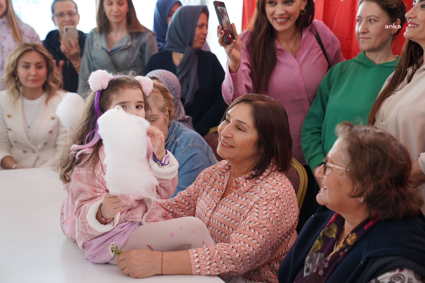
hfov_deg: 33.9
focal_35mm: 59
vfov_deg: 23.0
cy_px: 142
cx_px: 212
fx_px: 696
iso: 1250
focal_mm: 59
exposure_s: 1/200
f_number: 4
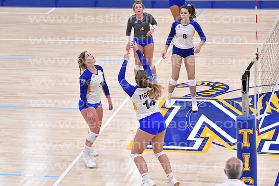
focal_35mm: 135
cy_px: 93
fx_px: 1046
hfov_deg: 15.2
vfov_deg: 10.2
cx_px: 140
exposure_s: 1/1000
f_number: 3.2
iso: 6400
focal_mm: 90
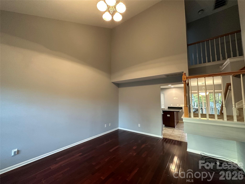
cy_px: 92
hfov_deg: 102.1
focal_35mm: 14
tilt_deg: +4.1
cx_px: 122
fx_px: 99
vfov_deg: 85.7
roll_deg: +0.1
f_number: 2.2
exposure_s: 1/60
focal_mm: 2.22
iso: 500
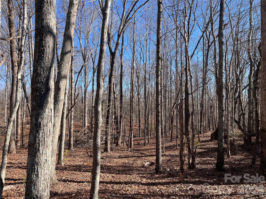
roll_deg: +0.1
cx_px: 133
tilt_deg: +2.3
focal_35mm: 26
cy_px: 100
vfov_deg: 53.1
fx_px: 200
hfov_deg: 67.3
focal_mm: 5.7
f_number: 1.5
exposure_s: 1/1669
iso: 50
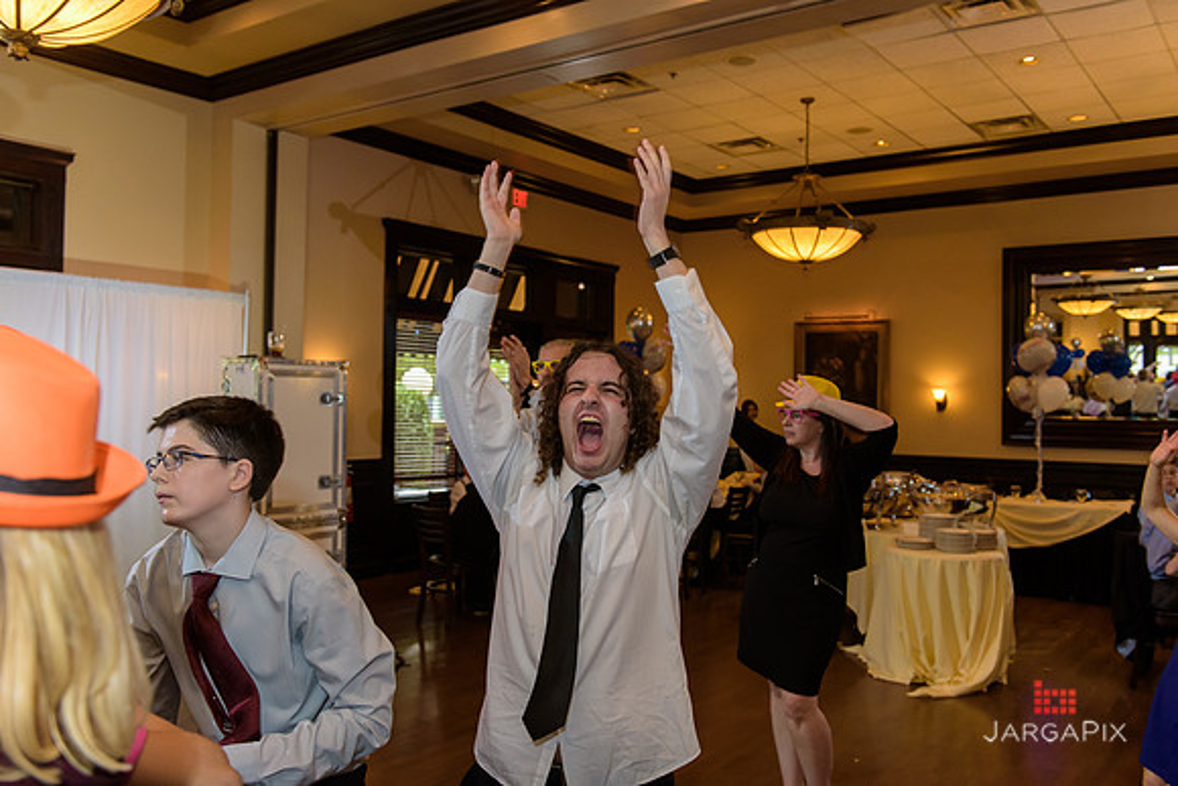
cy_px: 393
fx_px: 1047
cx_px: 589
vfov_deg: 41.1
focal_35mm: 32
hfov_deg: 58.7
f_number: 3.2
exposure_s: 1/125
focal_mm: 32
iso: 1600
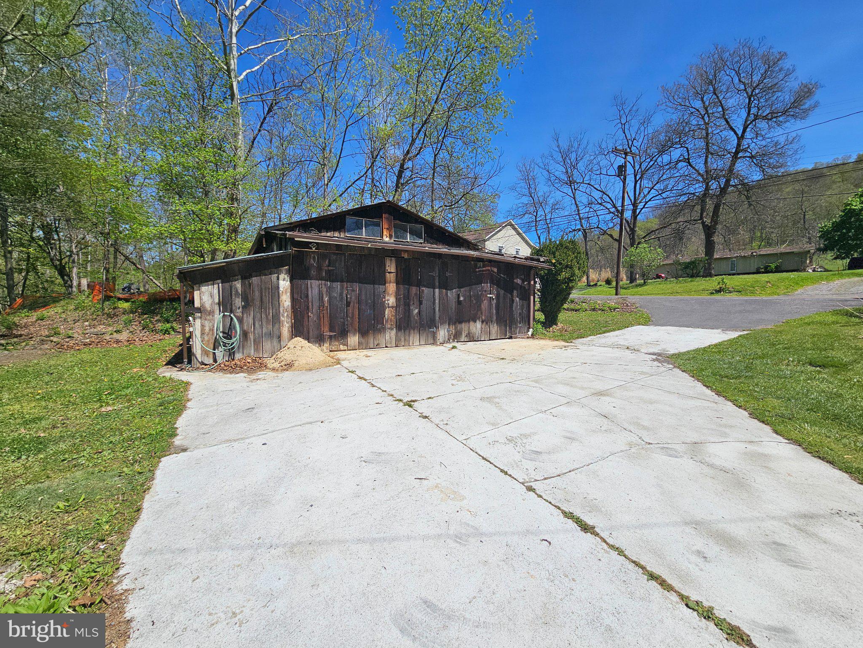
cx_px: 432
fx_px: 324
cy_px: 324
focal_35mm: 13
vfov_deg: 89.9
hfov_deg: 106.2
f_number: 2.2
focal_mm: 2.2
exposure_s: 1/4807
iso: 50
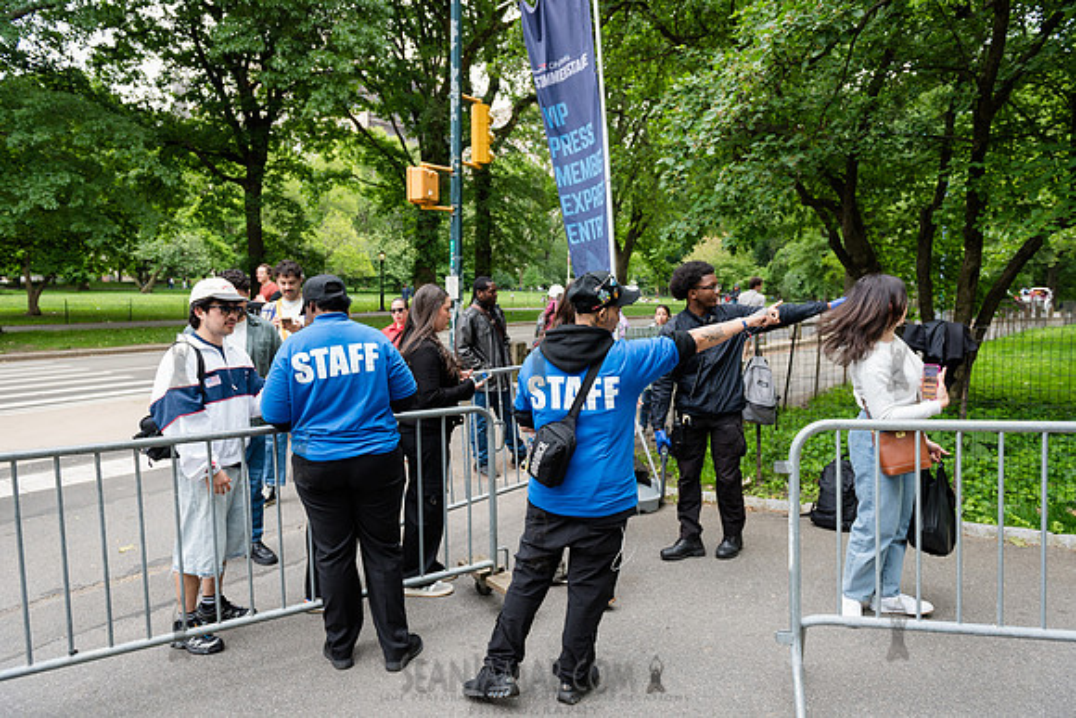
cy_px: 359
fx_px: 717
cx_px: 538
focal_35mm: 24
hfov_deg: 73.7
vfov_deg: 53.2
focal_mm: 24
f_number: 3.5
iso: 400
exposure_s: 1/100
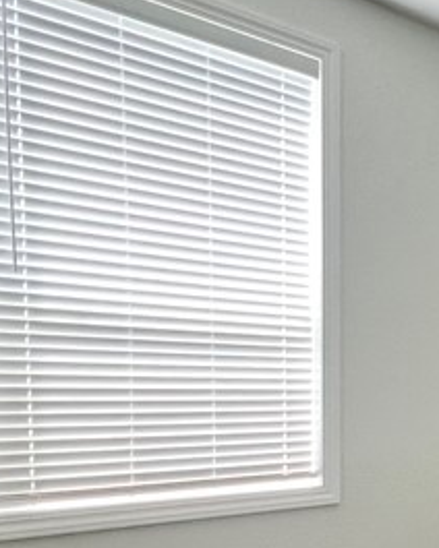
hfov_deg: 22.2
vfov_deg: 36.2
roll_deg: -2.7
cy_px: 469
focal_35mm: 49
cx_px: 739
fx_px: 796
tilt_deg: -6.5
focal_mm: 1.57
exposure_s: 1/60
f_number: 1.8
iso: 250
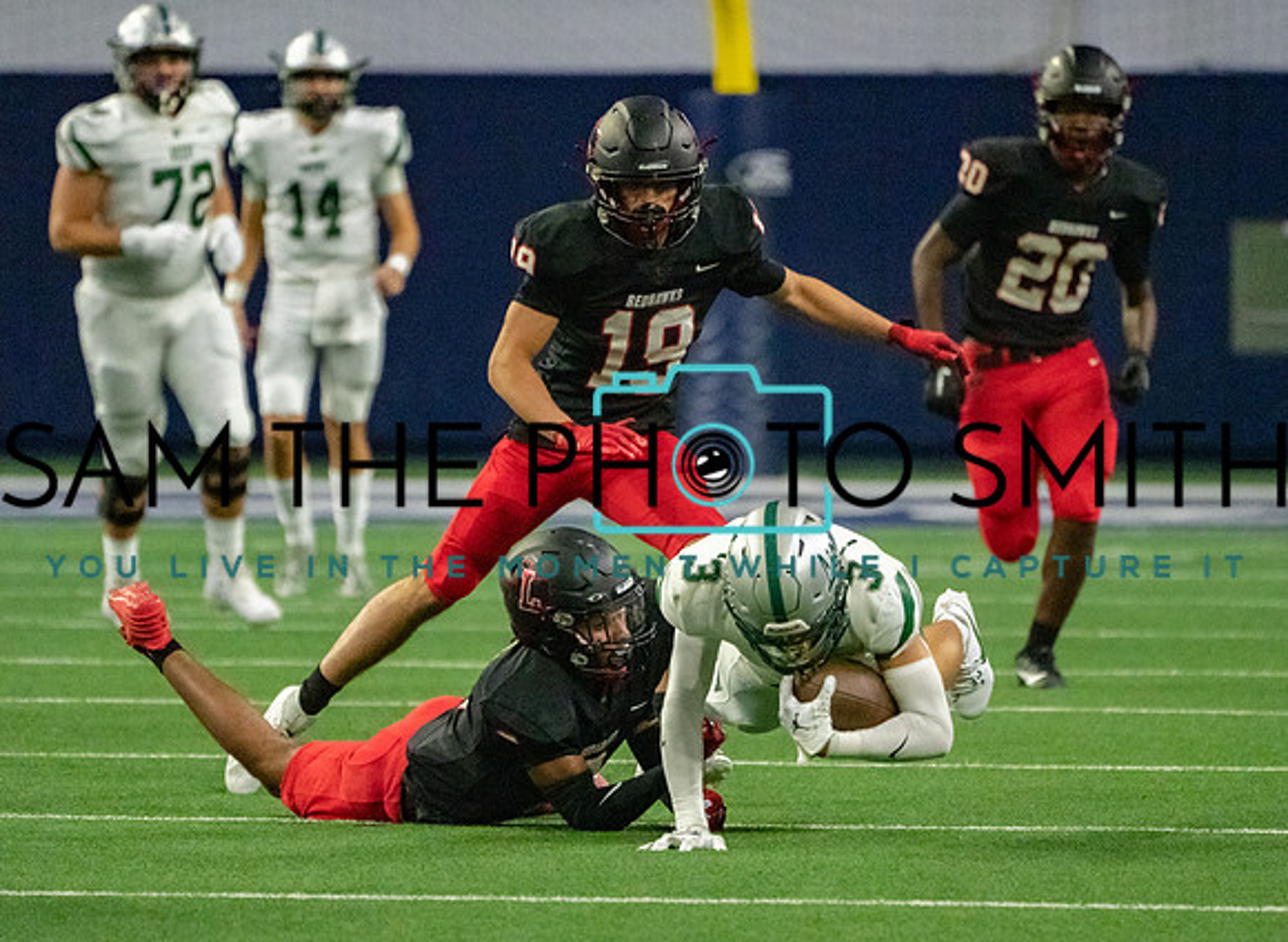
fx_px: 21060
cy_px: 542
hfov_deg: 3.5
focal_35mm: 571
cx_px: 648
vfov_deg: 2.6
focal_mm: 394
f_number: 5.6
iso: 12800
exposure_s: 1/1000
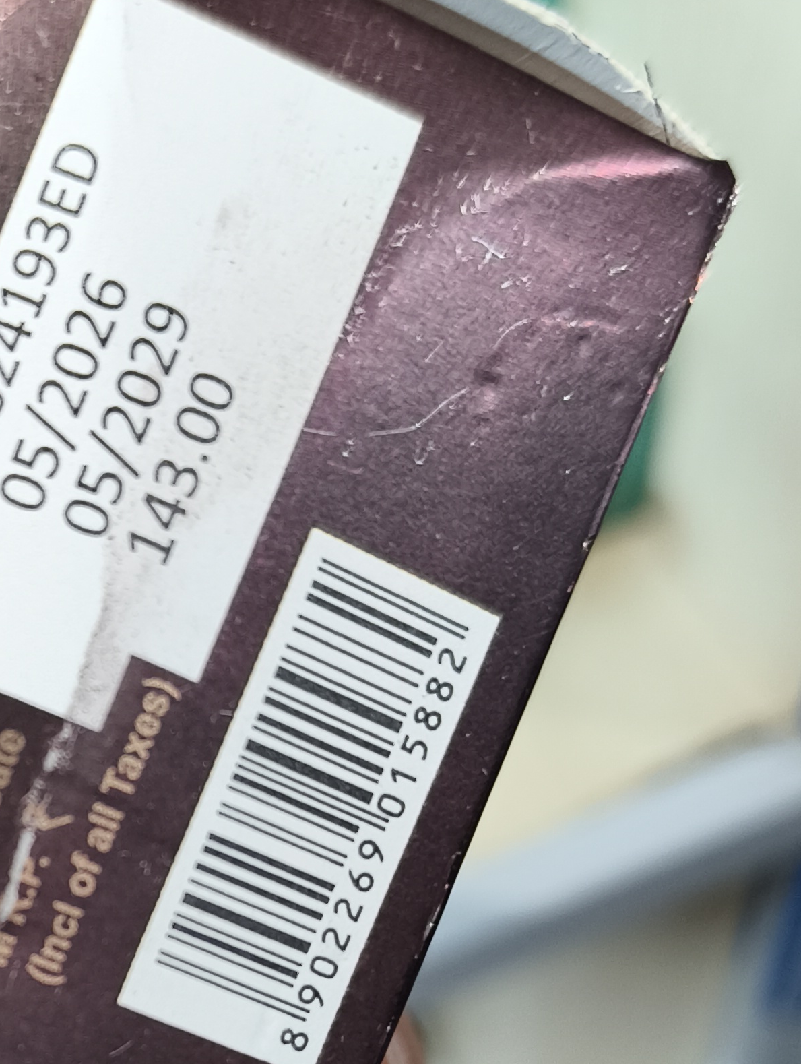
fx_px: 1908
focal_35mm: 62
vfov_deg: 30.2
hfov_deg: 22.9
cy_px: 891
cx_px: 25
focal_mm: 5.56
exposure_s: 1/50
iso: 476
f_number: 1.87
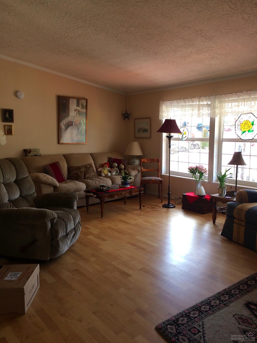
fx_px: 287
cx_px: 128
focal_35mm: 29
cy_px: 172
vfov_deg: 61.7
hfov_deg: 48.2
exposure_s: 1/40
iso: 40
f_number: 2.2
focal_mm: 4.15
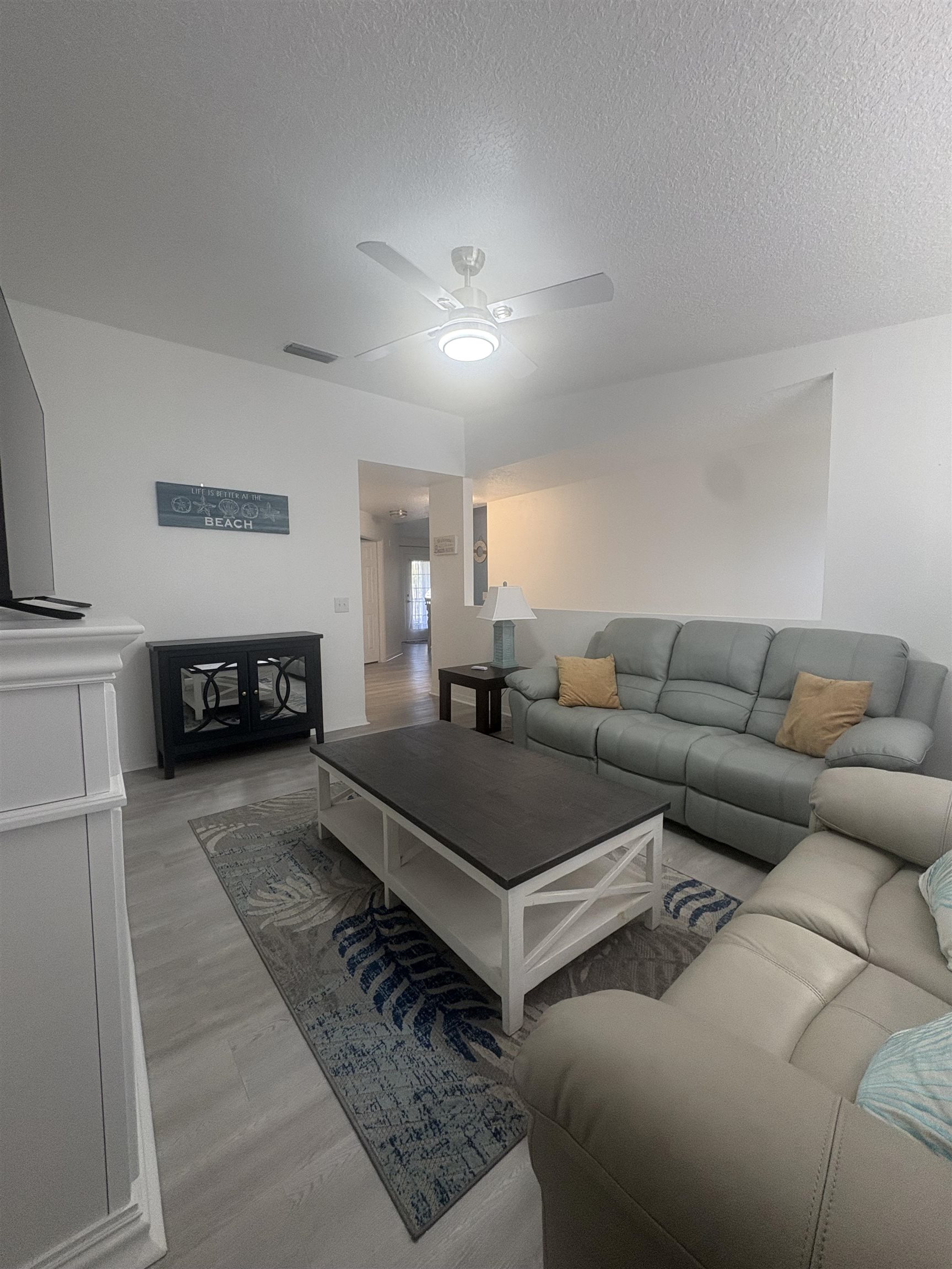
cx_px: 476
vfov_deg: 102.1
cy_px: 634
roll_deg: -0.3
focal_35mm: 14
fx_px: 513
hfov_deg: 85.7
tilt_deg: -4.6
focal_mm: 2.22
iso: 200
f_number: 2.2
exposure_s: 1/60
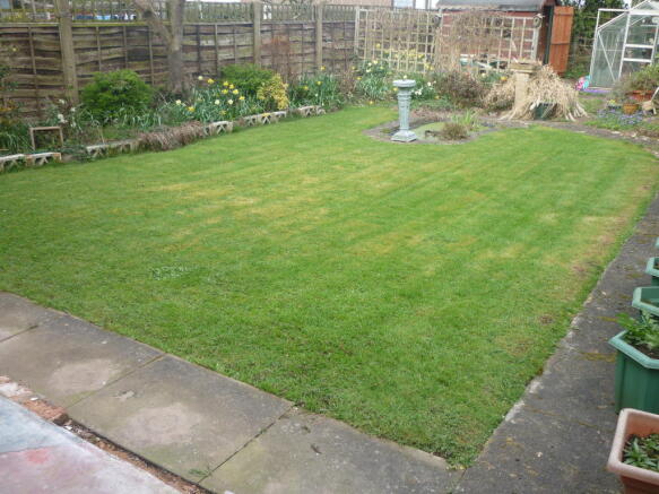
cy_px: 247
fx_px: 628
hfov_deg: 55.4
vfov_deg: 42.9
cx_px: 330
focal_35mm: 33
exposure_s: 1/160
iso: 80
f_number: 2.8
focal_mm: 5.5
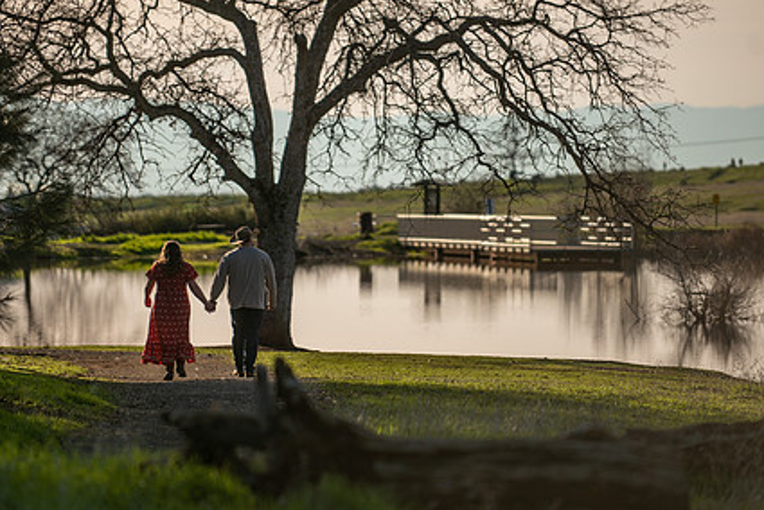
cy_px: 198
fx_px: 5797
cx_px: 349
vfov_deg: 5.0
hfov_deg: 7.5
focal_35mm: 273
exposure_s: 1/3200
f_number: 2.8
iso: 50
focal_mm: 200
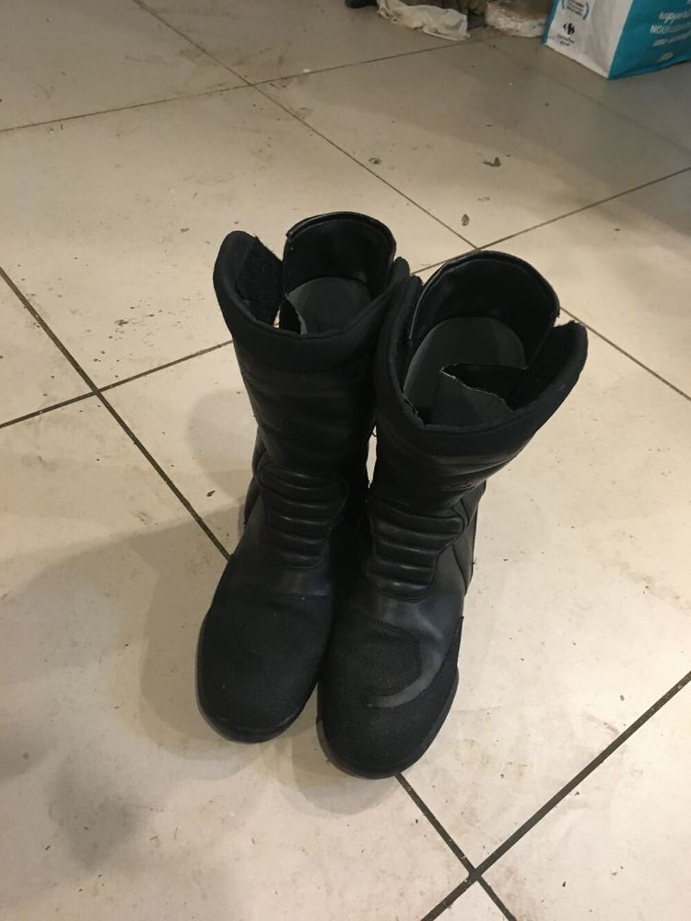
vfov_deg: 61.7
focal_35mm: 29
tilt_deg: -45.7
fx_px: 772
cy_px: 460
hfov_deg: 48.2
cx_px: 346
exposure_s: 1/20
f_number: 2.2
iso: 200
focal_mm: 4.15
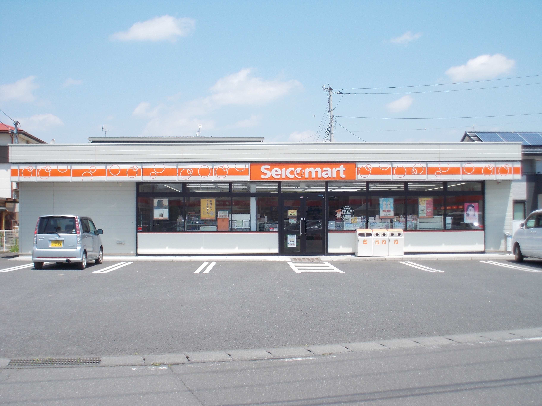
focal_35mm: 45
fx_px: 705
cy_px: 203
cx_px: 271
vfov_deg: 32.2
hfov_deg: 42.1
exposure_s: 1/500
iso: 80
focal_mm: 6.4
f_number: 4.2
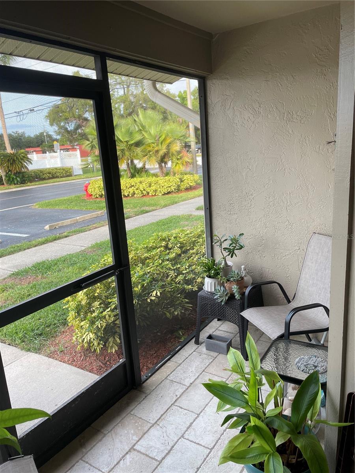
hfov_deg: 53.1
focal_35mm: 26
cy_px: 236
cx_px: 178
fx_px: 356
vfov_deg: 67.3
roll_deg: +5.5
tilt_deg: -12.7
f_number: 1.6
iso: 32
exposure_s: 1/133
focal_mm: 4.2
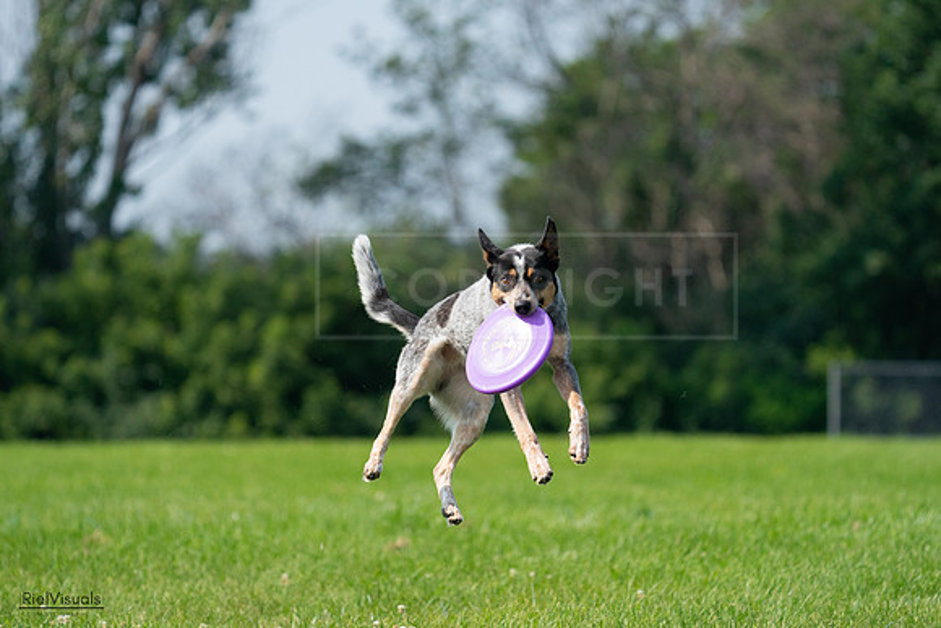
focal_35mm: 277
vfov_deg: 5.0
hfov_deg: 7.4
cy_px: 314
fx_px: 7242
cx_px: 470
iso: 1250
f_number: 5.6
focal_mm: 277
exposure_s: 1/4000
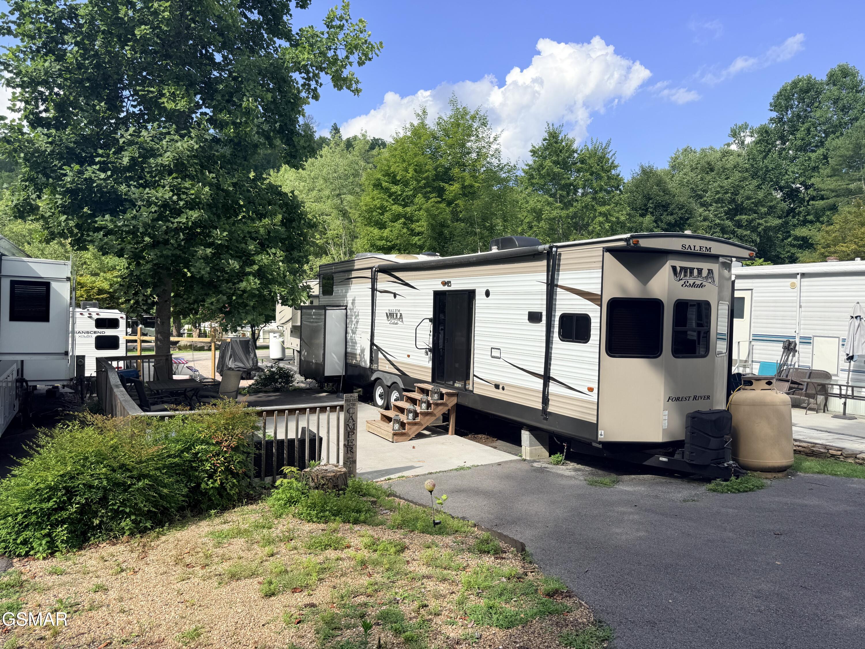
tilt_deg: -1.6
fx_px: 600
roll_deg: -0.8
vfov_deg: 56.8
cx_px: 432
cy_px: 324
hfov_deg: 71.6
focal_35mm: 24
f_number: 1.78
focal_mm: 6.76
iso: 80
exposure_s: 1/2907
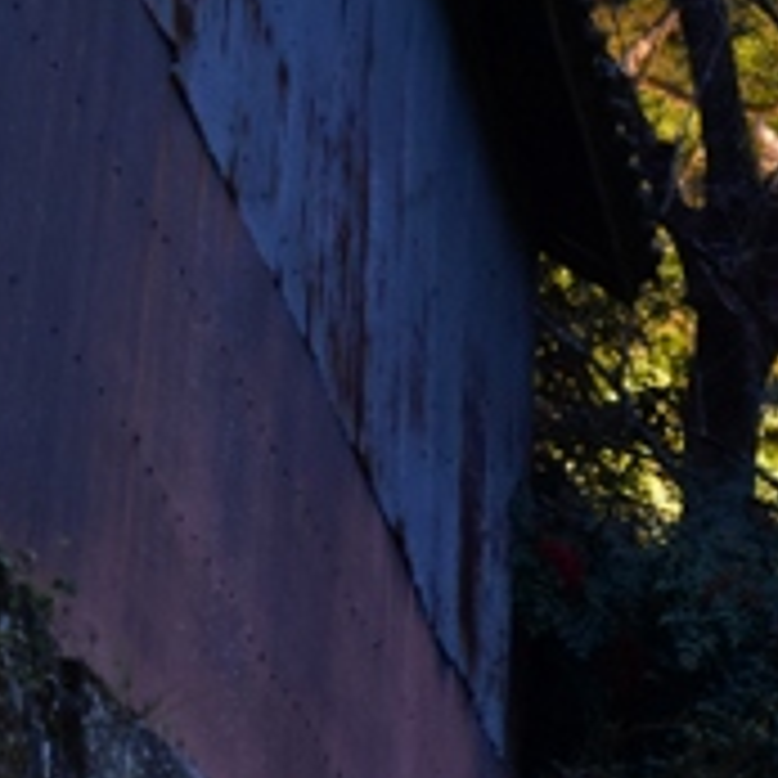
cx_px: 1304
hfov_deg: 9.8
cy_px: 870
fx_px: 4323
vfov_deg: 10.2
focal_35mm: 170
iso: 3200
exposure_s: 1/6
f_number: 4.8
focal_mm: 36
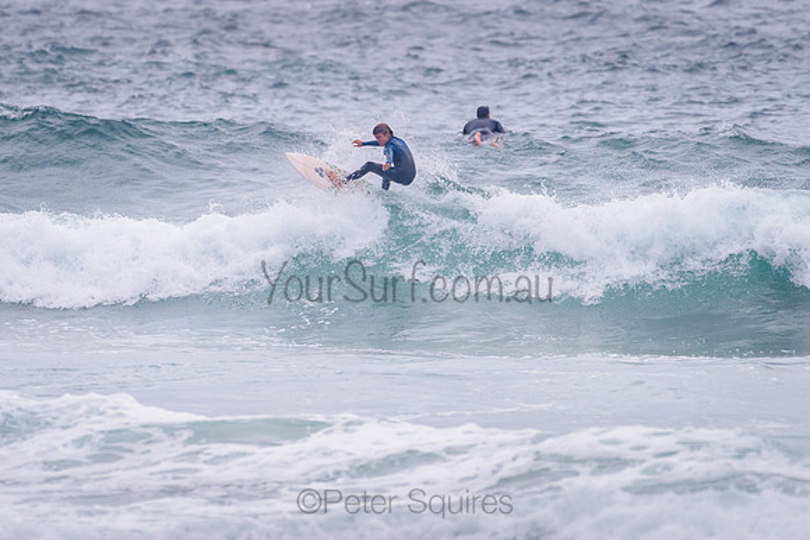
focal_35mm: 613
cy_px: 239
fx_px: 13793
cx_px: 410
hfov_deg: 3.4
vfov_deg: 2.2
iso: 1100
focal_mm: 500
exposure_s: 1/2000
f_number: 5.6
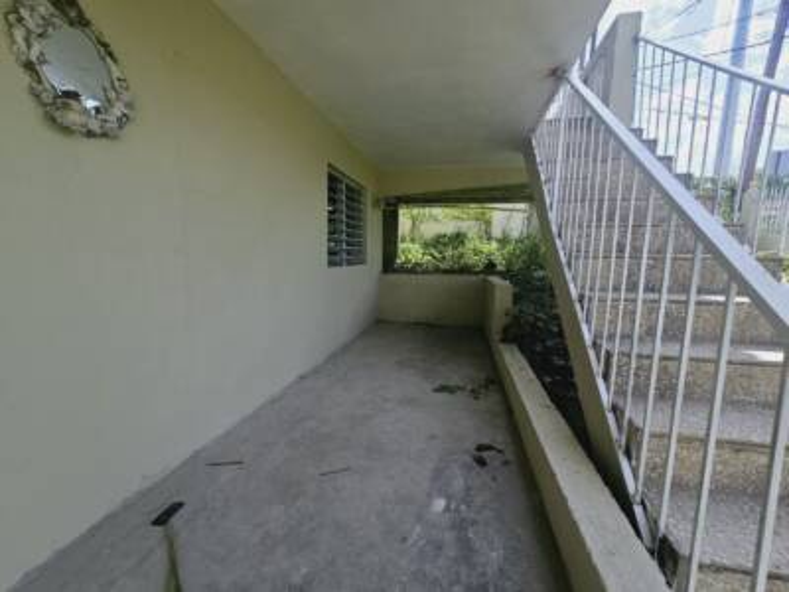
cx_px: 394
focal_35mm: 13
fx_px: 296
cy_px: 296
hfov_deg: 106.2
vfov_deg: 89.9
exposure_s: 1/1202
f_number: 2.2
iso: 50
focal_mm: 2.2
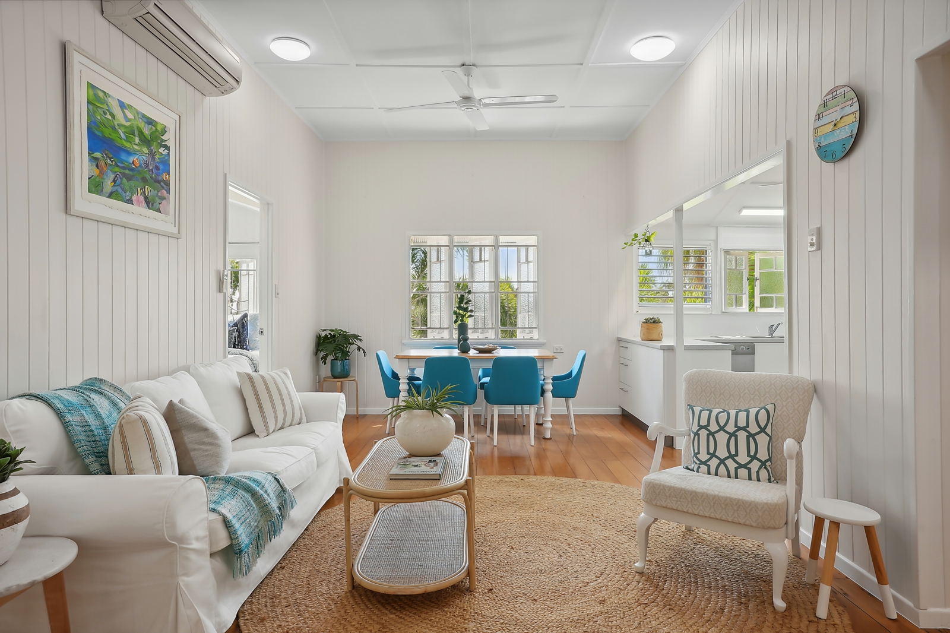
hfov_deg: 78.6
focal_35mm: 22
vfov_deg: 57.2
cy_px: 316
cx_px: 475
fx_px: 580
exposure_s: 1/6
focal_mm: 22
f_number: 11
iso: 200
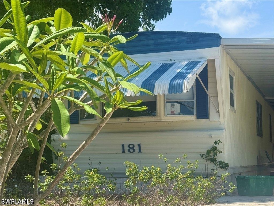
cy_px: 103
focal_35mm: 48
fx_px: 380
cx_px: 137
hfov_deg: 39.7
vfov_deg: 30.3
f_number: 1.78
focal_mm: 6.76
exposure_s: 1/4310
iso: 64
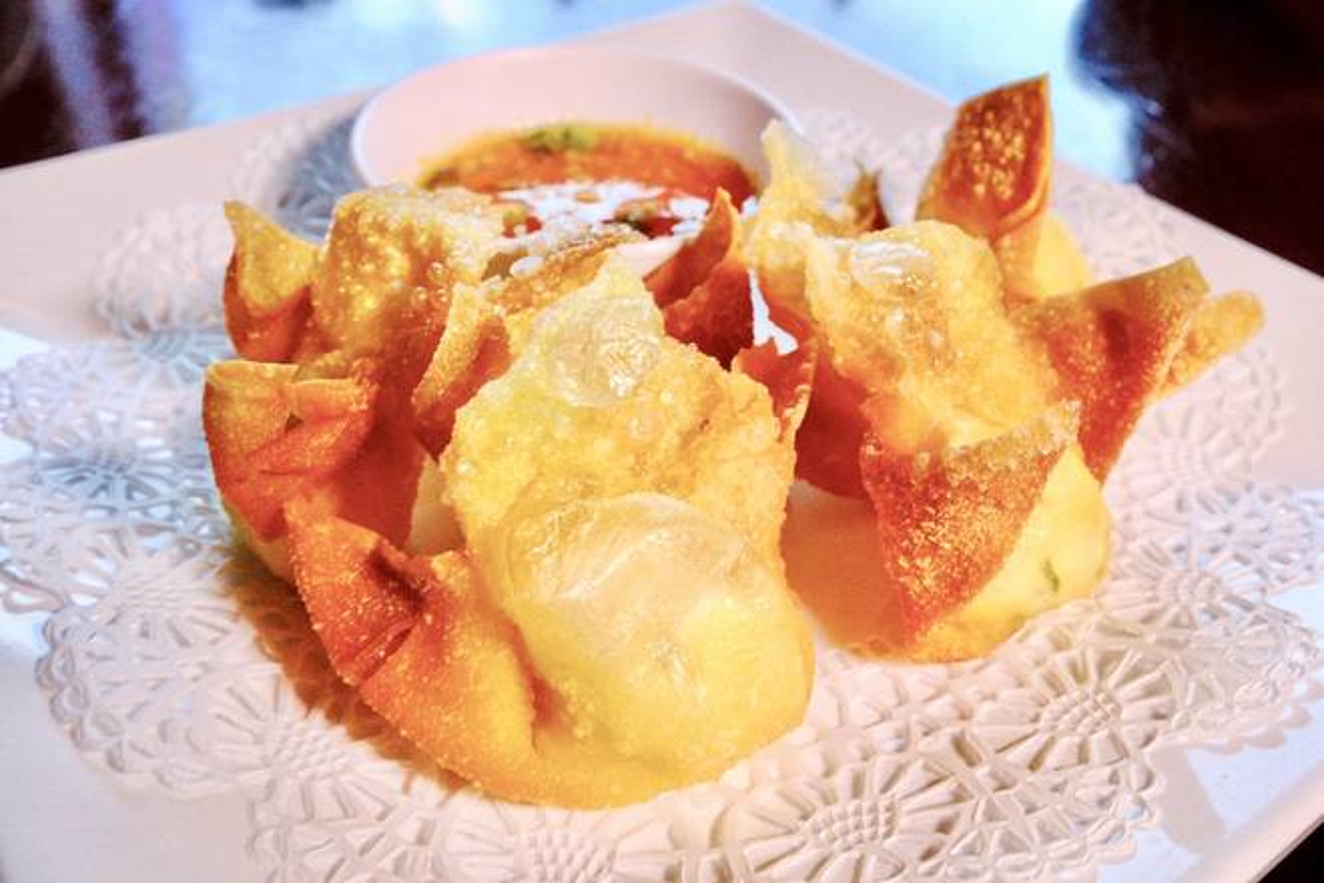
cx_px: 662
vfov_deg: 37.9
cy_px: 442
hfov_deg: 54.4
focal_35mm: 35
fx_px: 1287
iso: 1250
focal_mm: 23
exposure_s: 1/60
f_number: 9
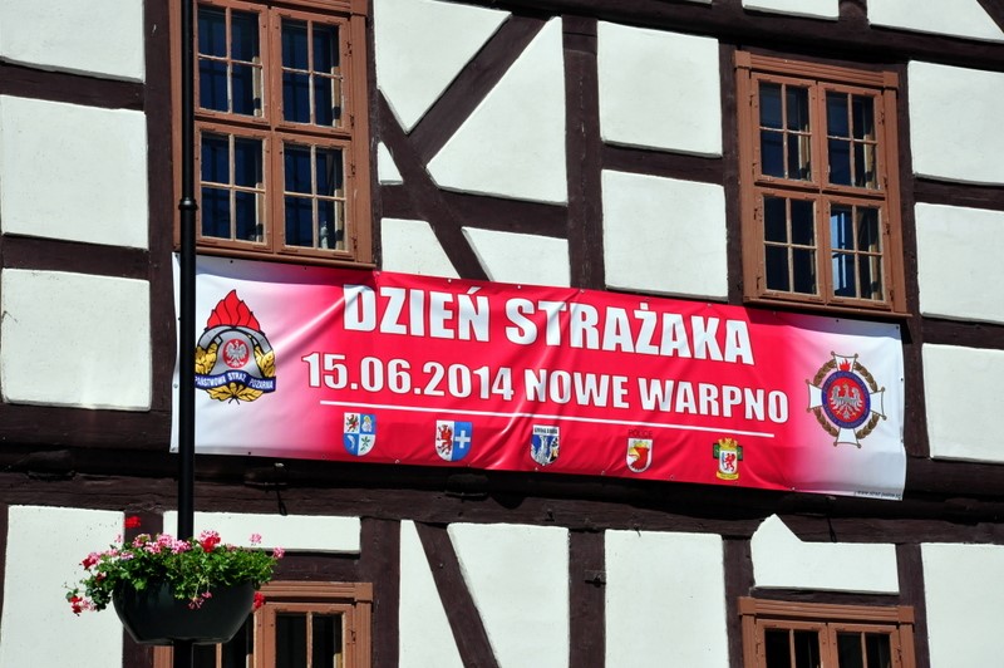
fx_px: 2926
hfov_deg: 19.5
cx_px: 502
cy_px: 334
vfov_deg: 13.0
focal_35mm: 105
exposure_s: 1/1600
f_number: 10
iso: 800
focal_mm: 70
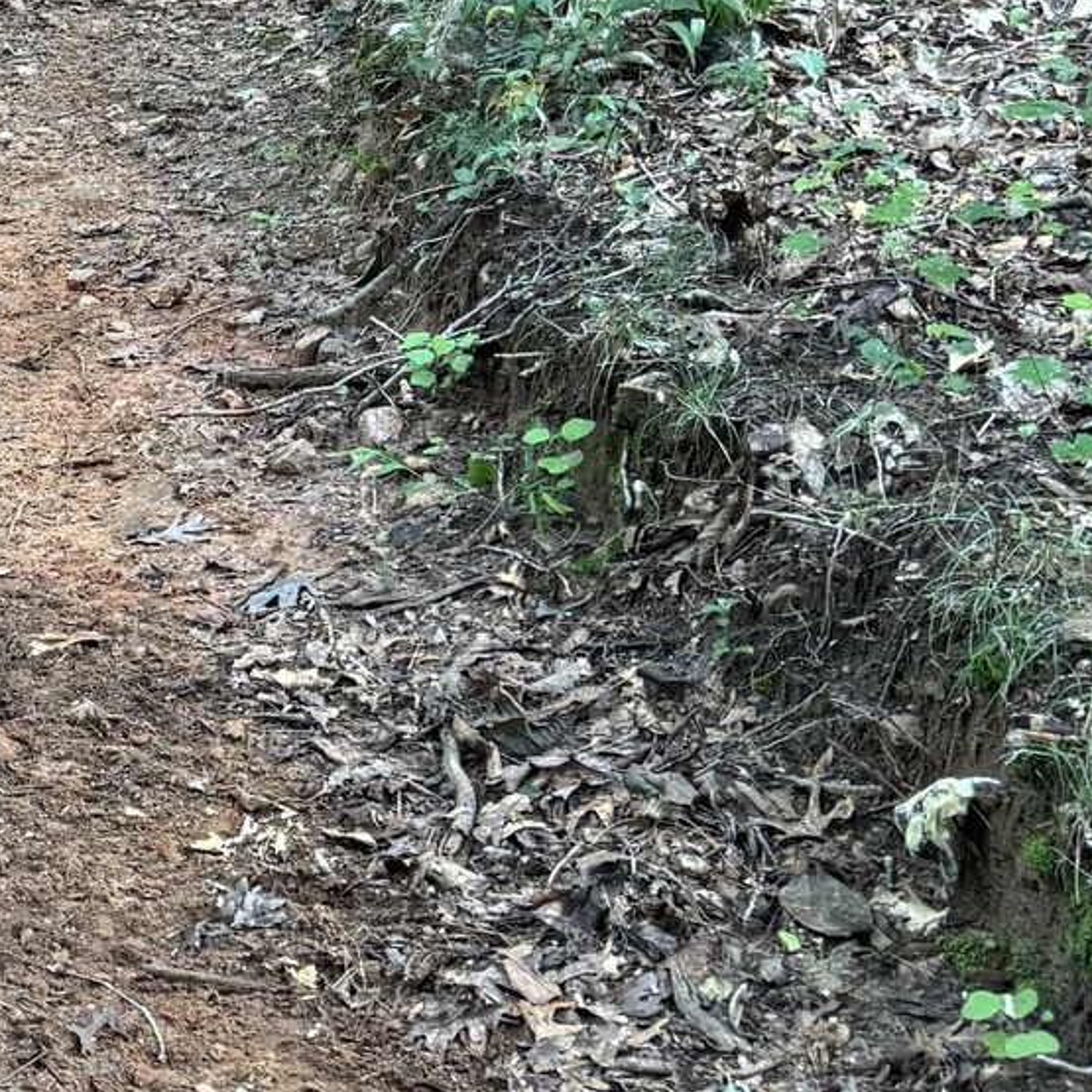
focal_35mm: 88
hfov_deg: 18.3
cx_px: -364
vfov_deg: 18.9
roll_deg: +1.1
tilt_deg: -14.5
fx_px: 3141
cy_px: -132
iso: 200
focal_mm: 6.76
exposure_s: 1/83
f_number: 1.78
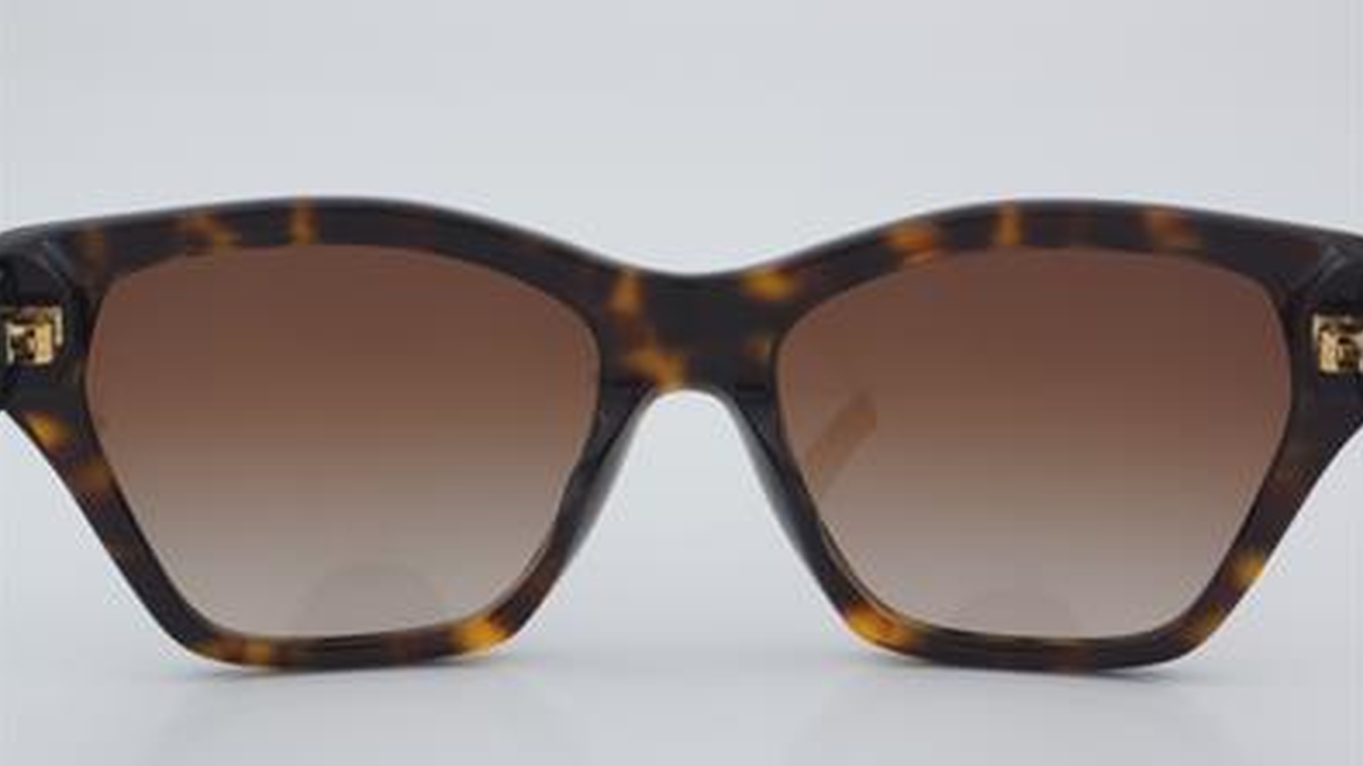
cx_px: 683
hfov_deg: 29.5
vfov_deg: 16.9
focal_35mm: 72
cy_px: 428
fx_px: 2585
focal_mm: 45
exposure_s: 1/4
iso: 100
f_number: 32
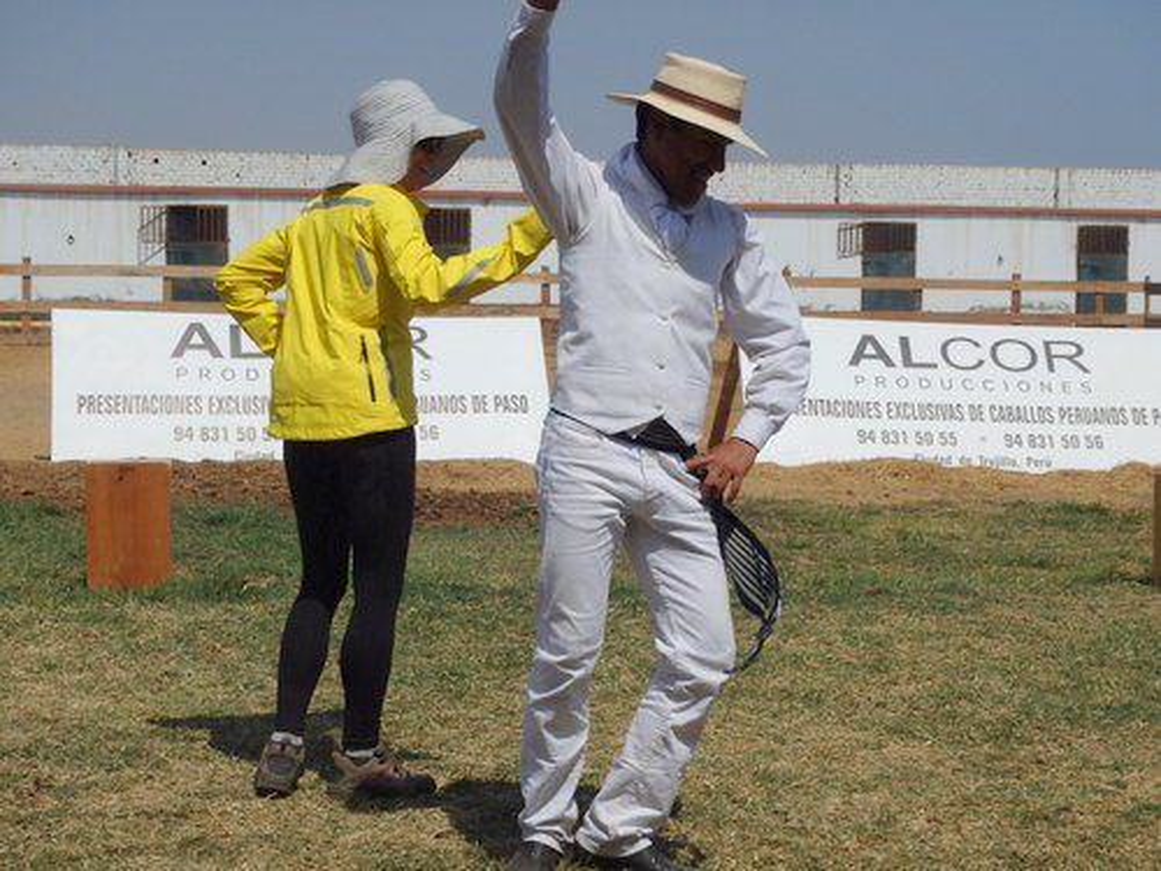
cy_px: 436
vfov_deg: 20.2
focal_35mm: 73
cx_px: 580
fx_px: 2448
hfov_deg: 26.7
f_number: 16
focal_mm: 13.1
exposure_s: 1/200
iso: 125
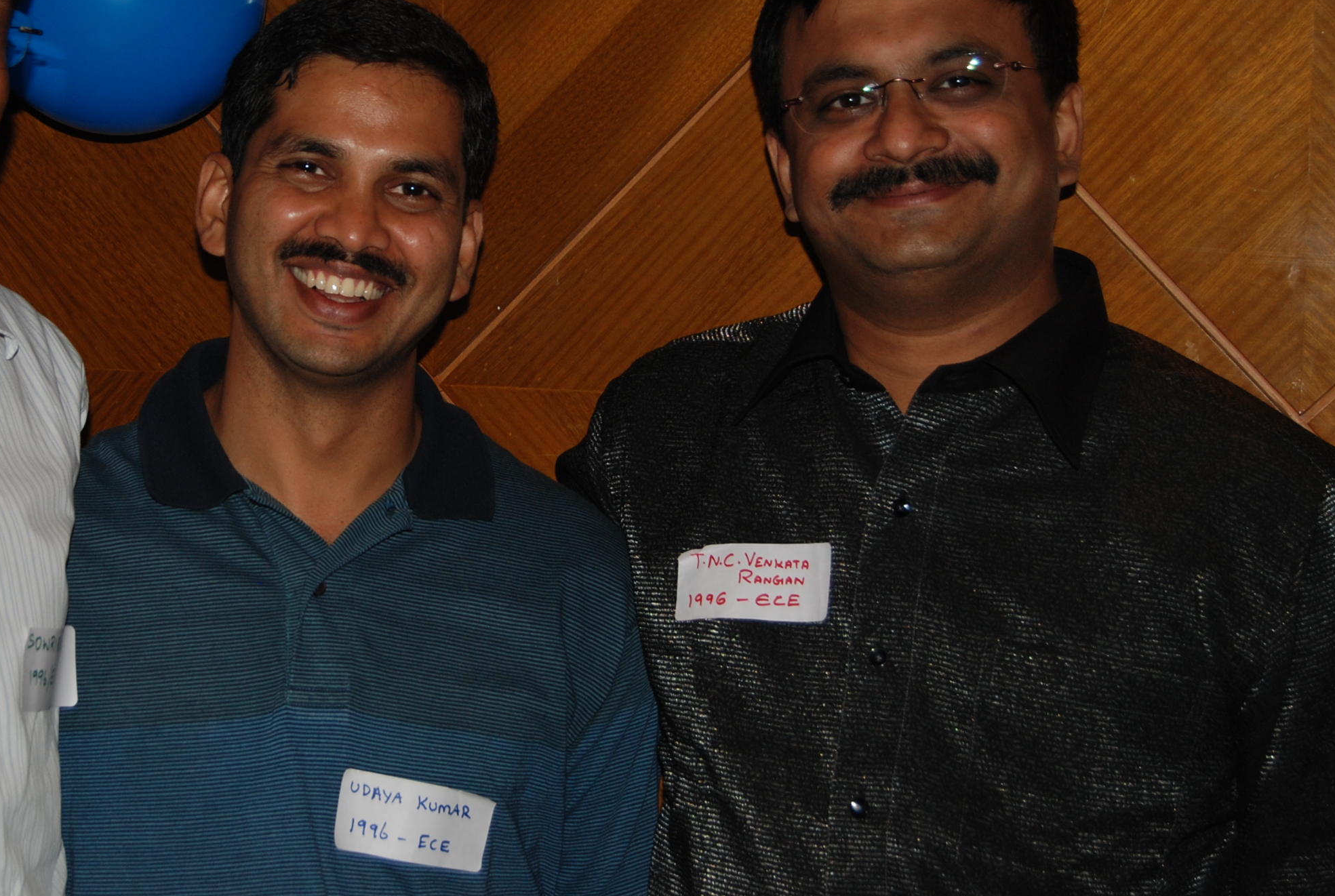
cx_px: 409
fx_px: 2787
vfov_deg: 18.2
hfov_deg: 26.7
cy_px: 318
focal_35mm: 75
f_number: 4.5
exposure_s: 1/60
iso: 200
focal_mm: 34
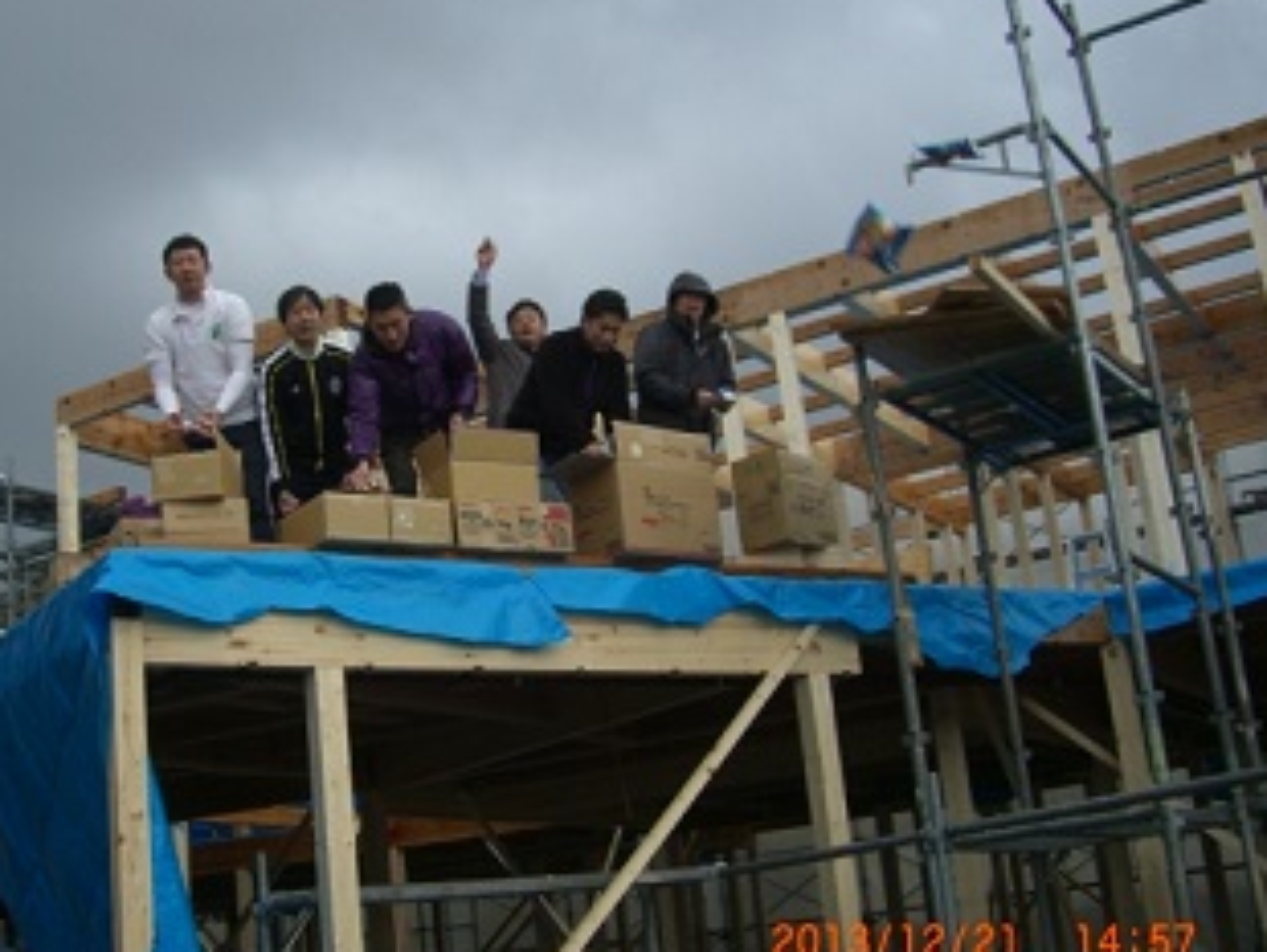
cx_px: 478
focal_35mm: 49
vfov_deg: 29.7
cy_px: 454
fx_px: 1795
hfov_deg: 38.6
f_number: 2.8
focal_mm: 7.9
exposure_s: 1/160
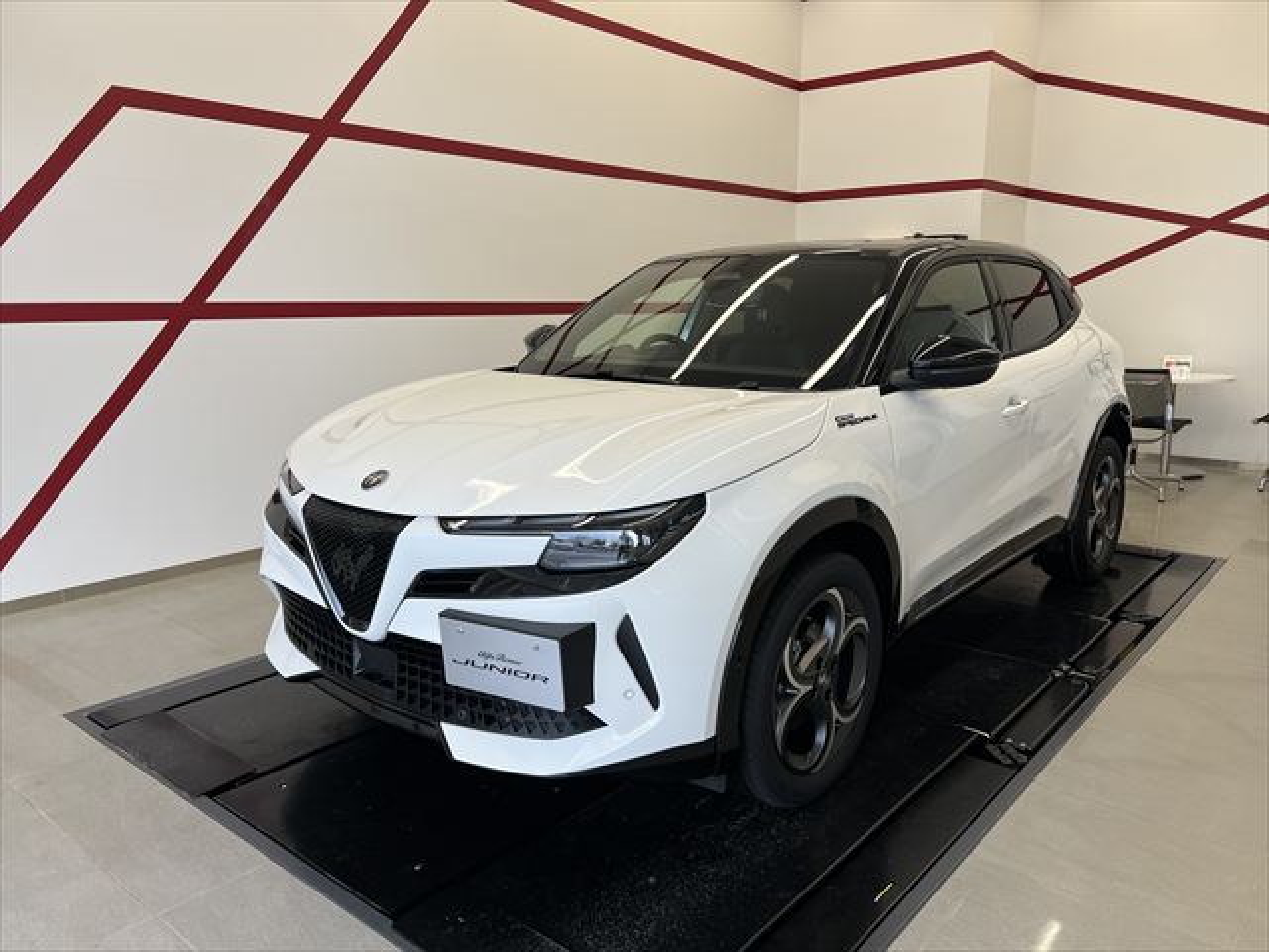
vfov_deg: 53.1
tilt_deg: -11.9
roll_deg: +0.1
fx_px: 953
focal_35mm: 26
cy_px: 476
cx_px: 634
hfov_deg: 67.3
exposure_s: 1/414
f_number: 1.5
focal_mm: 5.7
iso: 50
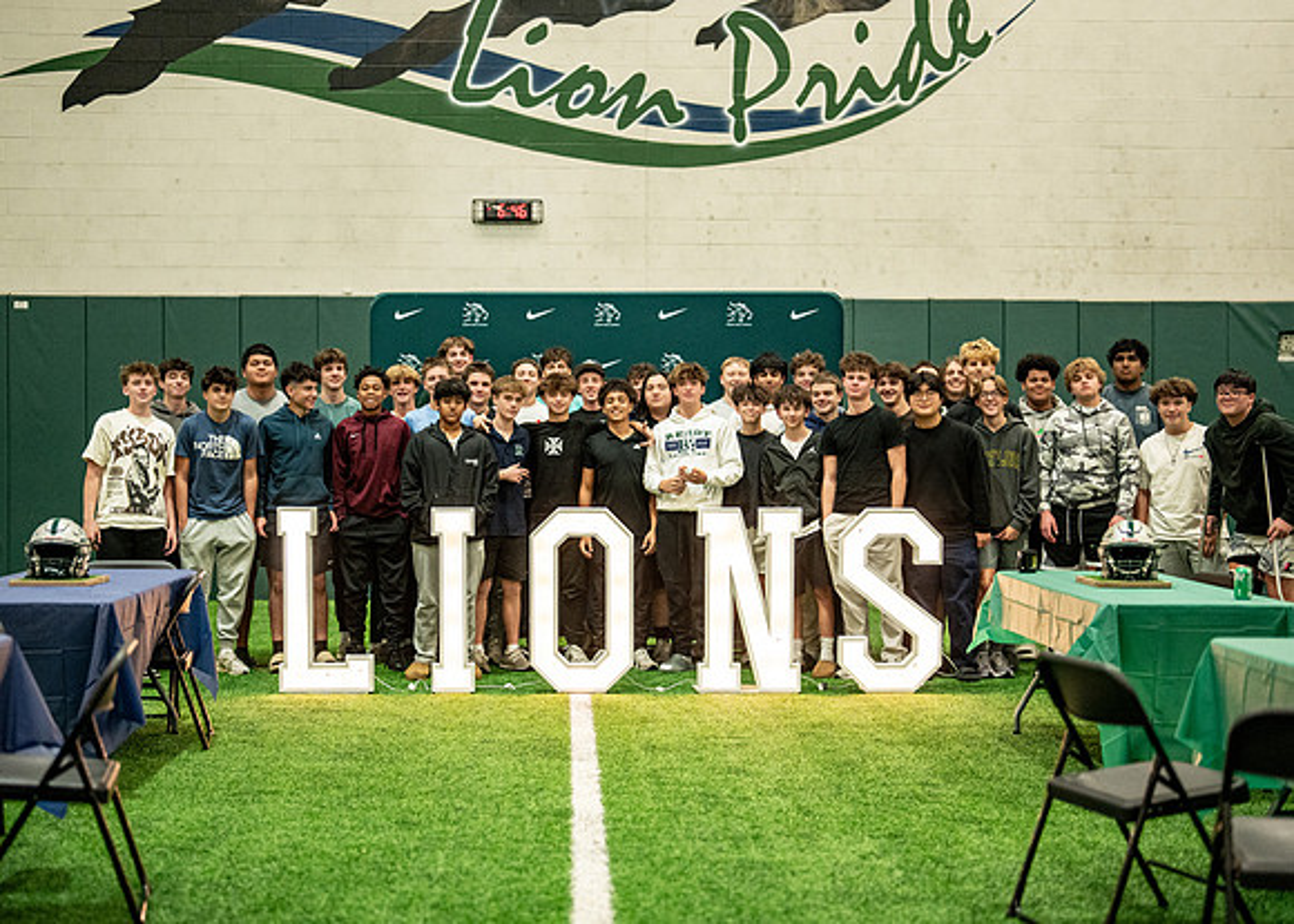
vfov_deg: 25.3
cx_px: 639
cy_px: 482
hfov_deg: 34.9
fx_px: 2055
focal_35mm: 56
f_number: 1.2
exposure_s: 1/320
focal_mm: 50
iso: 1250
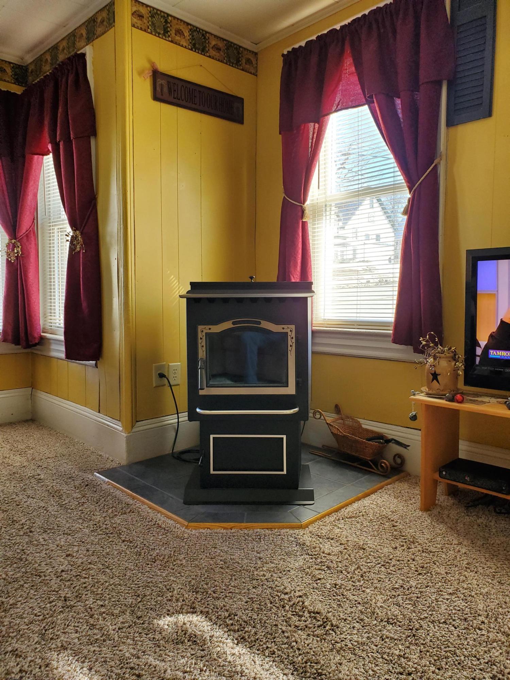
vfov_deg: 67.3
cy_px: 340
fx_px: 511
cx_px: 255
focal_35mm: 26
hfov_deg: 53.1
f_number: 2.4
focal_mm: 4.3
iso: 160
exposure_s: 1/84
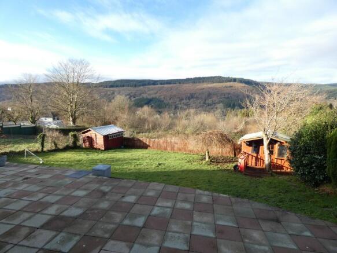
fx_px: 195
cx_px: 168
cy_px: 126
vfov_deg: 66.0
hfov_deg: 81.8
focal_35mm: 20
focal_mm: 3.6
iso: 80
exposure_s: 1/400
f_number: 2.8
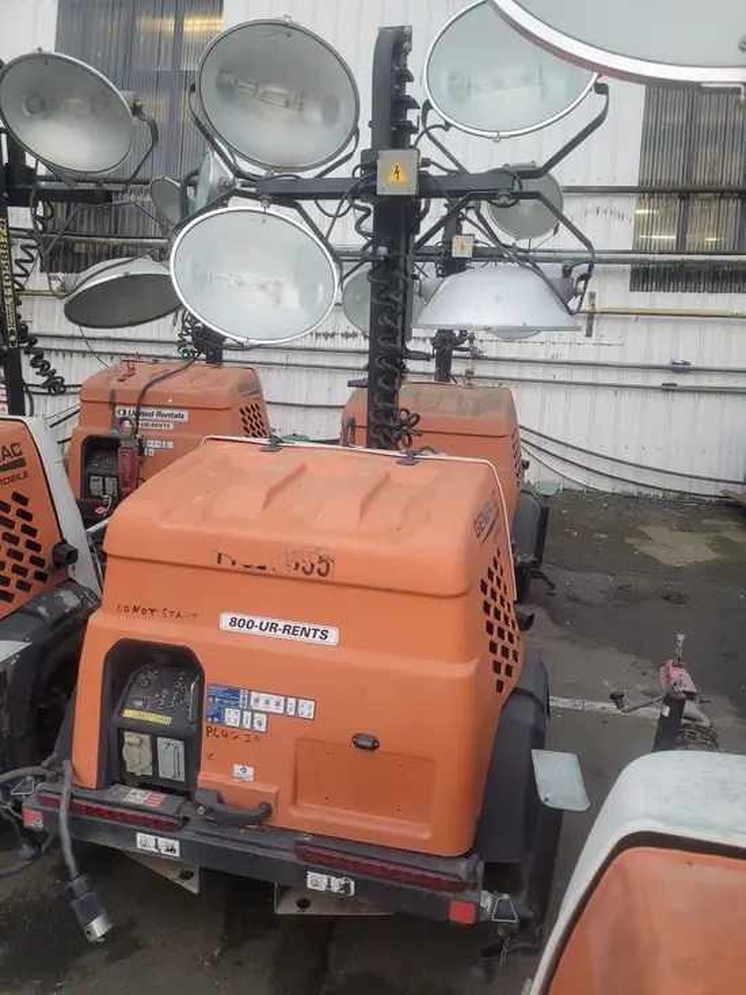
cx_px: 373
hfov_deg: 53.1
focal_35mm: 26
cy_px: 498
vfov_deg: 67.3
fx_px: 747
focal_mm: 5.4
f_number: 1.8
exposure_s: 1/120
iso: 160
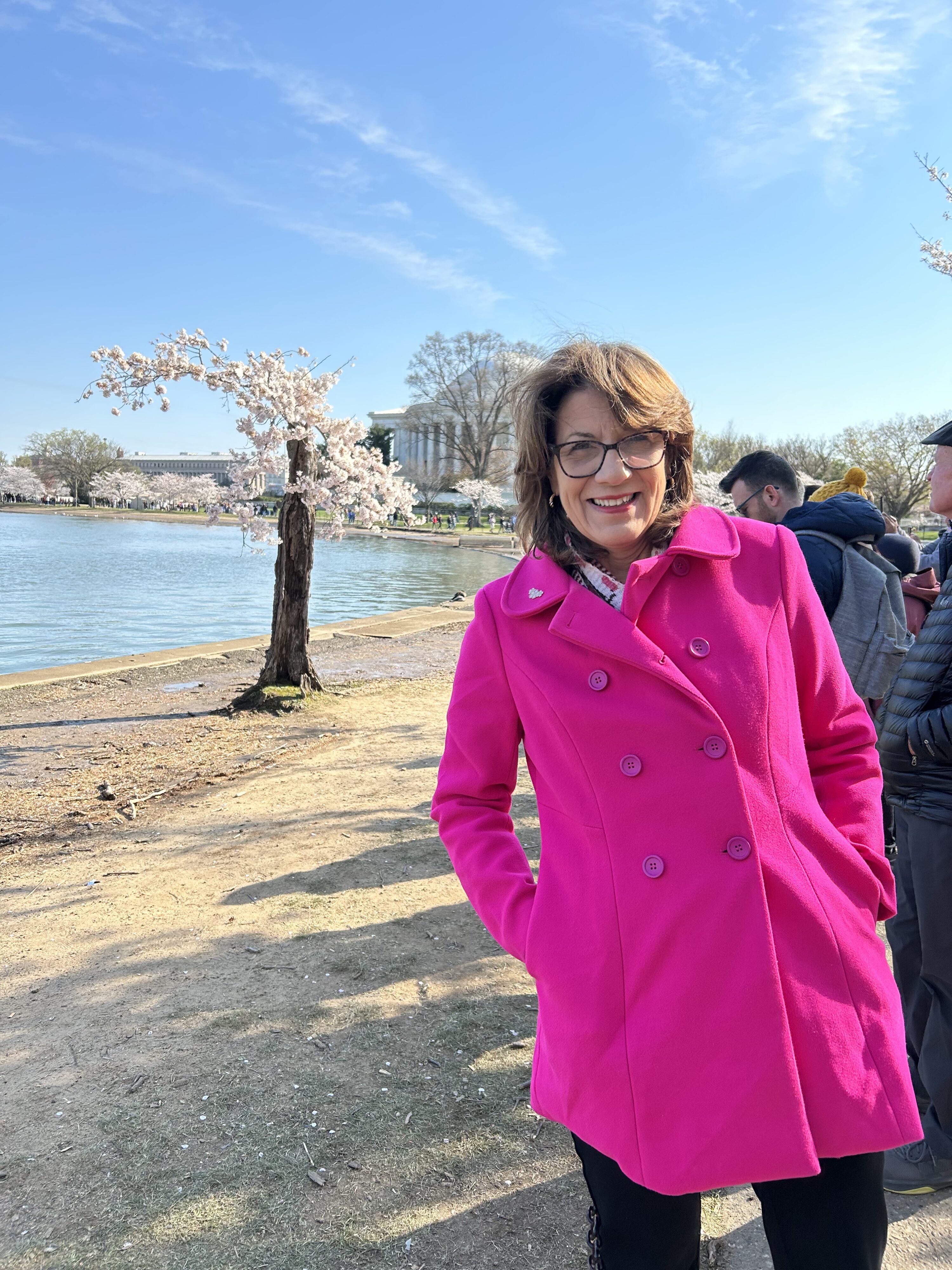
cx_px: 476
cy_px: 635
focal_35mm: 26
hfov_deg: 53.1
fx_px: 953
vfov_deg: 67.3
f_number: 1.5
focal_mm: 5.7
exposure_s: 1/2083
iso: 50
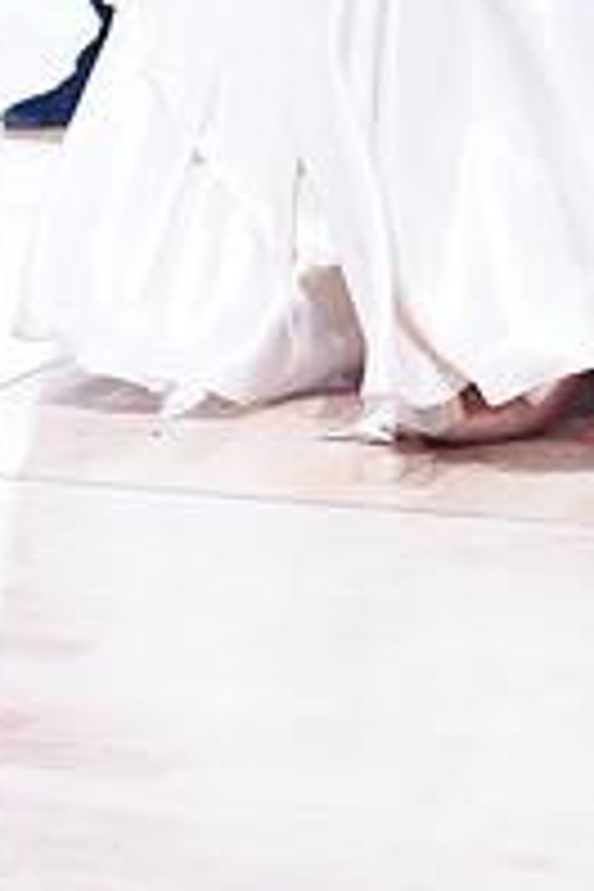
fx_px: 5073
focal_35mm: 205
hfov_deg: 6.7
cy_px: -410
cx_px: 407
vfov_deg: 9.8
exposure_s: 1/500
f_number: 2.8
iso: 1250
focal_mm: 70
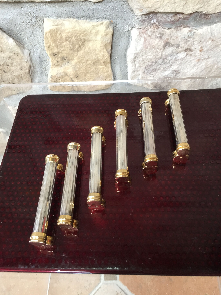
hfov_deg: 48.2
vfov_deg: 61.7
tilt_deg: -56.0
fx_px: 247
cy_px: 148
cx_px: 110
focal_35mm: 29
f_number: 2.2
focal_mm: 4.15
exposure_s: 1/33
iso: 160
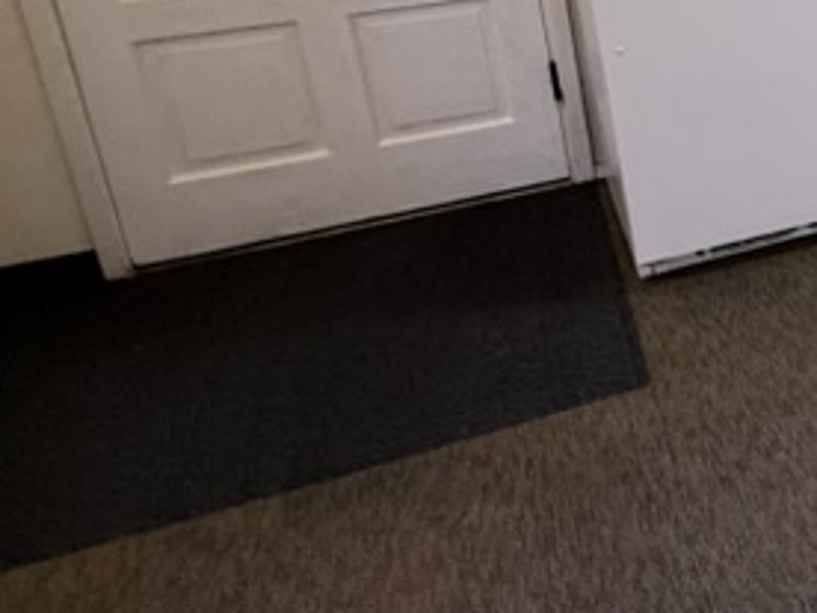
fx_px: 1227
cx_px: 1300
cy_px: 12
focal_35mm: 52
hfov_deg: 25.2
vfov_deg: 26.6
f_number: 2.2
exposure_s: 1/60
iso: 250
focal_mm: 2.22
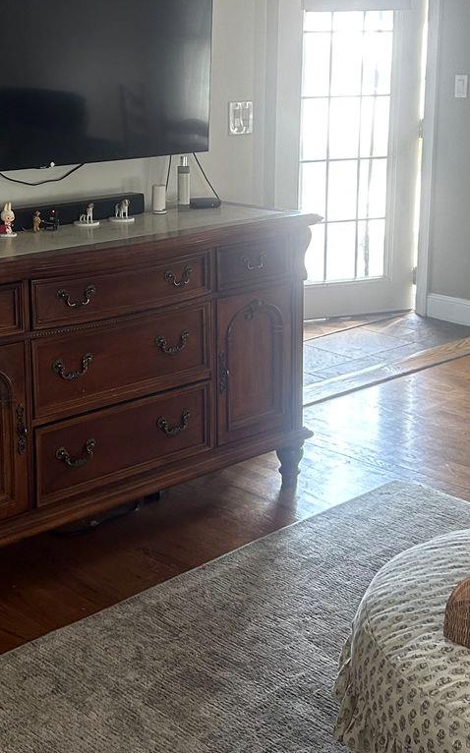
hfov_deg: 23.8
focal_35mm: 54
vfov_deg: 37.2
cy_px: 260
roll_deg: +0.3
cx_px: 147
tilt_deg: -11.6
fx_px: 1108
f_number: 1.5
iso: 160
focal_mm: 5.7
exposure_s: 1/60
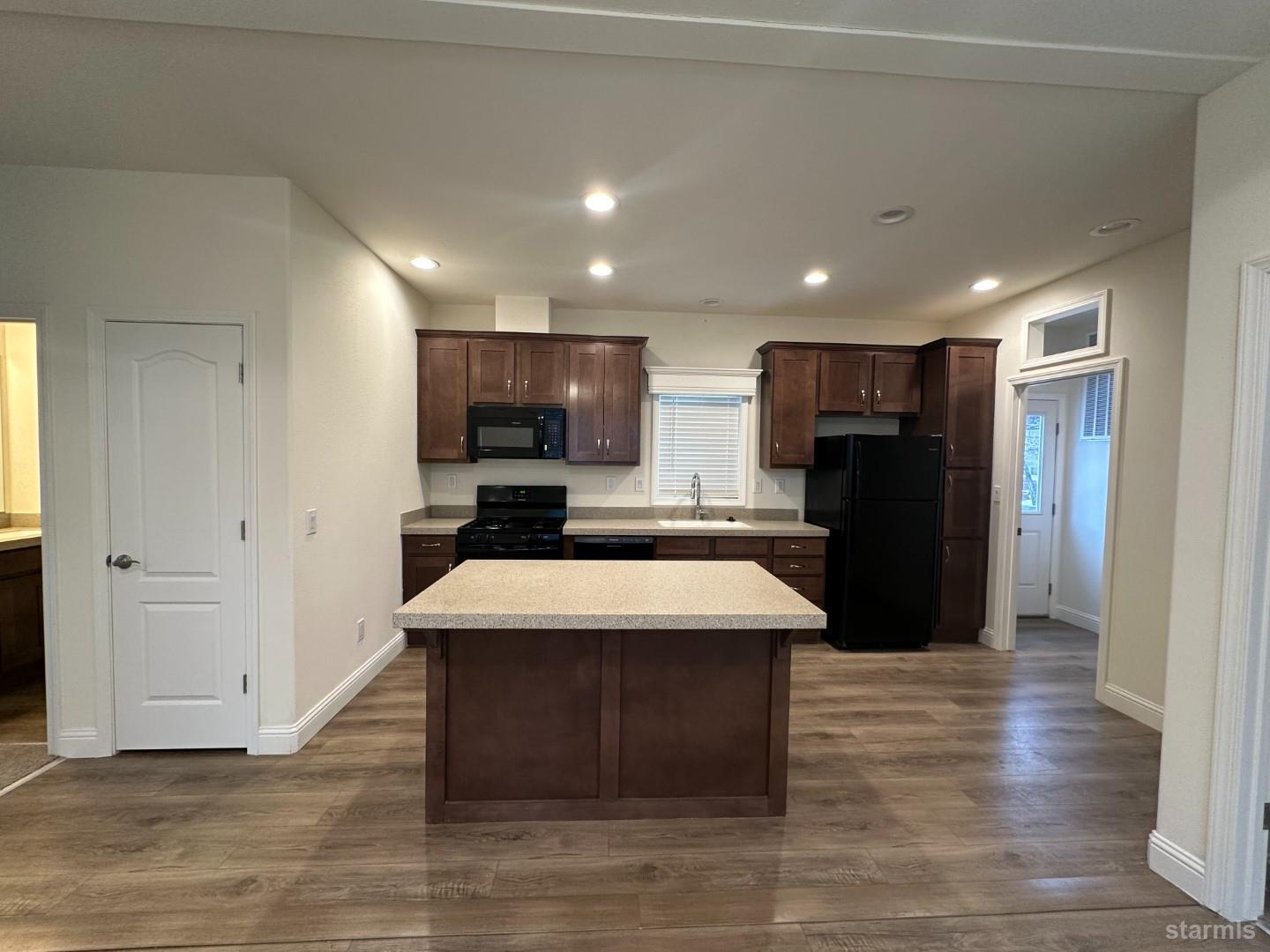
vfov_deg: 85.7
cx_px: 635
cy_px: 476
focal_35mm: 14
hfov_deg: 102.1
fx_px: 514
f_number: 2.2
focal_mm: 2.22
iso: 160
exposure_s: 1/60
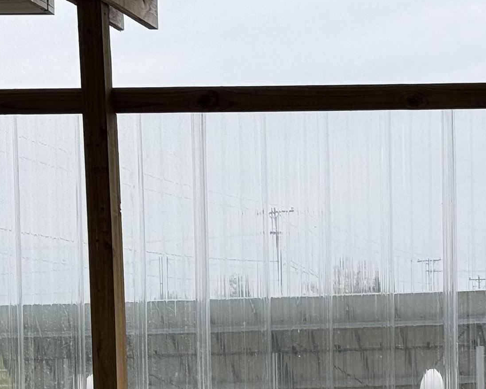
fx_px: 1884
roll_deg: +0.8
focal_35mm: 131
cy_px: 455
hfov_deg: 14.2
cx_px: 595
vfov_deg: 11.6
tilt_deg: -3.0
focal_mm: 6.76
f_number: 1.78
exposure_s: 1/1429
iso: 64
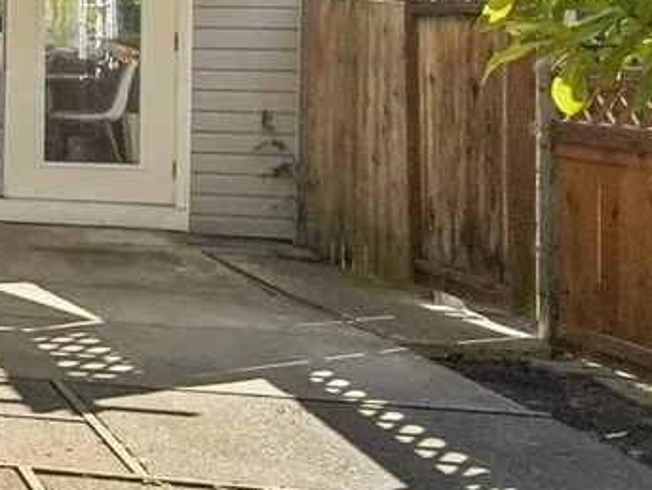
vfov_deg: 19.0
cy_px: 28
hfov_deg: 15.2
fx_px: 1433
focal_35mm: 76
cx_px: -892
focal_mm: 16
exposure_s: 1/1000
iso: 1600
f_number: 8
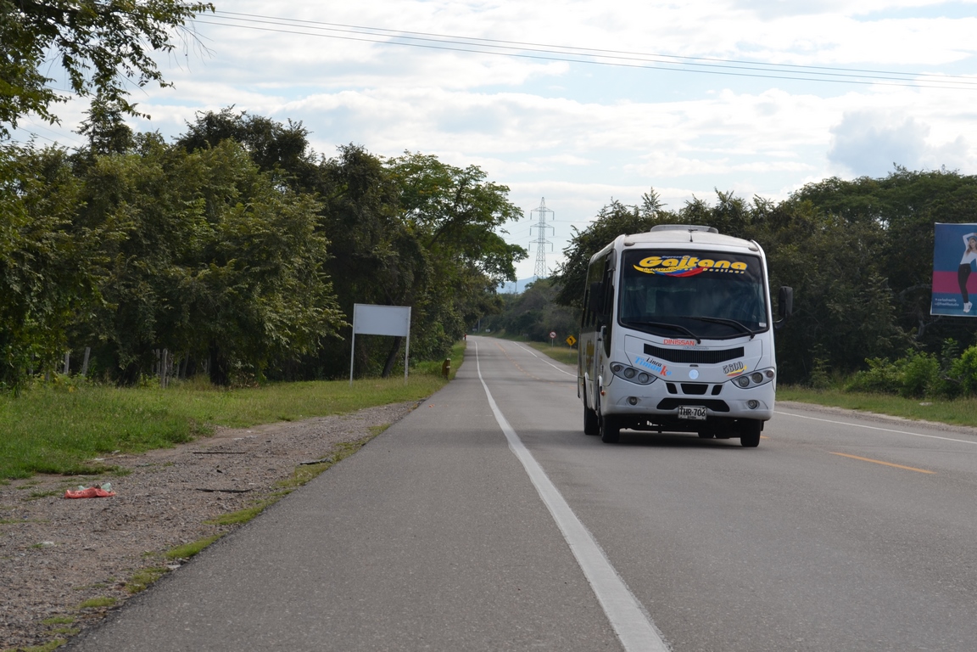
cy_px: 326
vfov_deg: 16.6
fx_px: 2239
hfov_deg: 24.6
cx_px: 488
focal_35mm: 82
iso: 100
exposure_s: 1/200
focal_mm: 55
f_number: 7.1
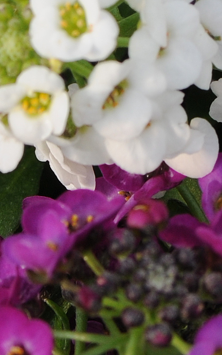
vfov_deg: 2.4
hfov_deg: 1.5
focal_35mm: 855
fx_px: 8268
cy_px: -526
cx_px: 290
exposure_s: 1/160
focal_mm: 105
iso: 200
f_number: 11
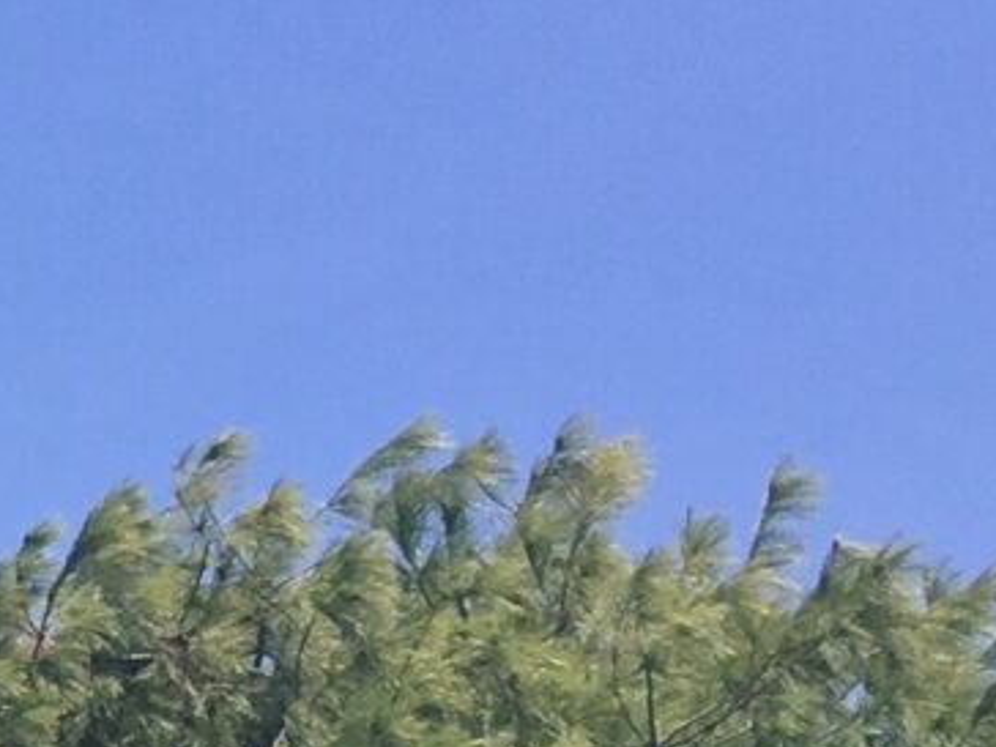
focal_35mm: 204
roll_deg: +1.7
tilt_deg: +22.7
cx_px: -1997
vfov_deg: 7.2
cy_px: 785
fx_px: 5870
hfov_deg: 8.2
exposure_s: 1/905
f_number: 2.2
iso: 25
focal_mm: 4.15
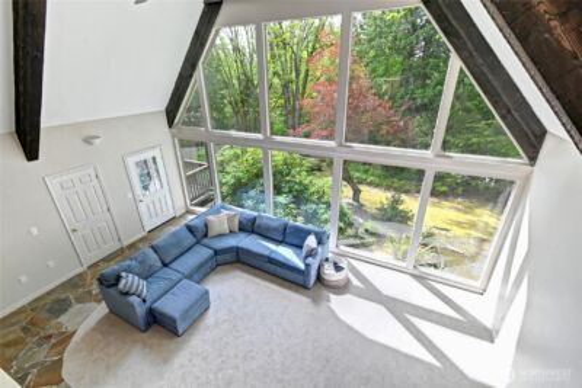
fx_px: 243
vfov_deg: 77.4
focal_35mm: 15
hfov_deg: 100.4
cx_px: 291
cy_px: 194
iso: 3200
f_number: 11
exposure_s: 1/25
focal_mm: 10
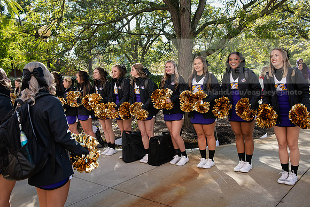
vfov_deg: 41.1
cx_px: 155
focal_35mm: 32
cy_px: 104
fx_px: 276
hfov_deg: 58.7
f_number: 5
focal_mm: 32
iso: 400
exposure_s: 1/500
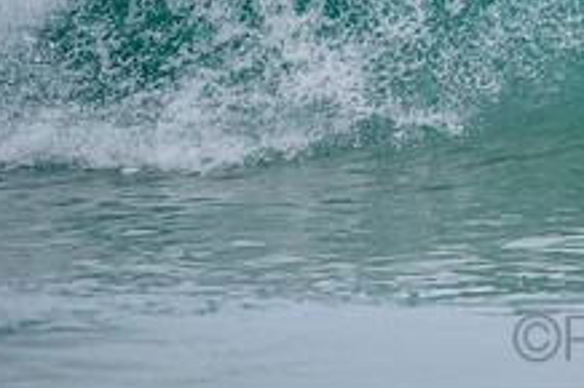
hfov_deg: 1.5
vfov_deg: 1.0
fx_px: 21607
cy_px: -106
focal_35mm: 1333
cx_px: 721
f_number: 5.6
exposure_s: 1/2000
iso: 360
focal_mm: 500
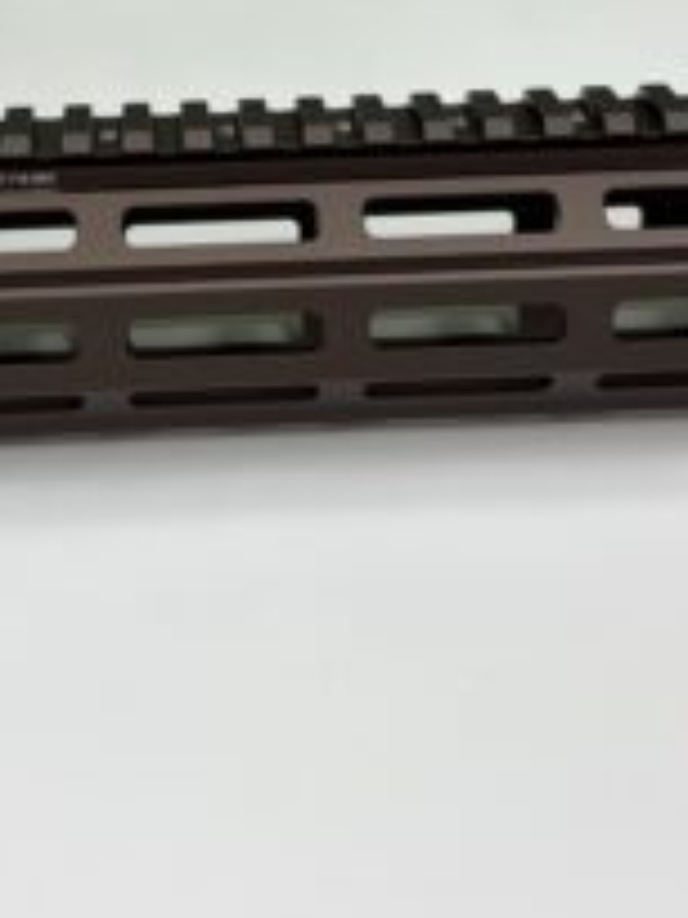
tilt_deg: -41.8
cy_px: 187
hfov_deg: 20.1
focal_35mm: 73
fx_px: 1935
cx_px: 238
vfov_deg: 26.2
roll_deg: -1.0
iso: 50
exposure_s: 1/395
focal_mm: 5.96
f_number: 1.6
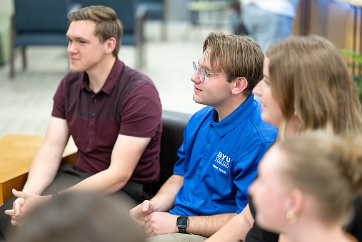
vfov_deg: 16.1
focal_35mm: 85
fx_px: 855
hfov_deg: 23.9
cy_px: 121
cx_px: 181
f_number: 1.8
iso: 400
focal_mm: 85
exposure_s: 1/200
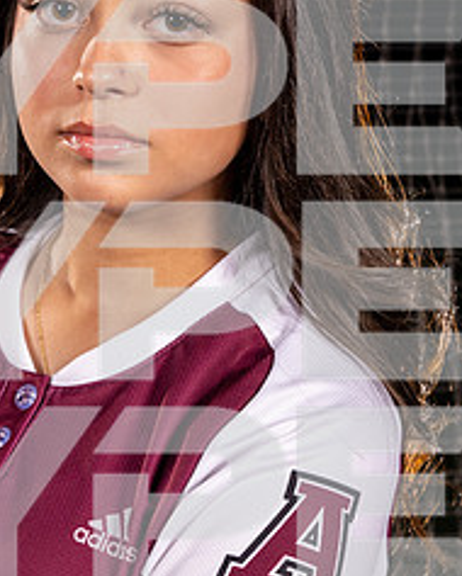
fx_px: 2373
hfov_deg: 11.0
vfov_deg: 13.8
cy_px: 292
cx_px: 1
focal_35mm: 139
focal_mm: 52
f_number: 8
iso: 100
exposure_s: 1/125
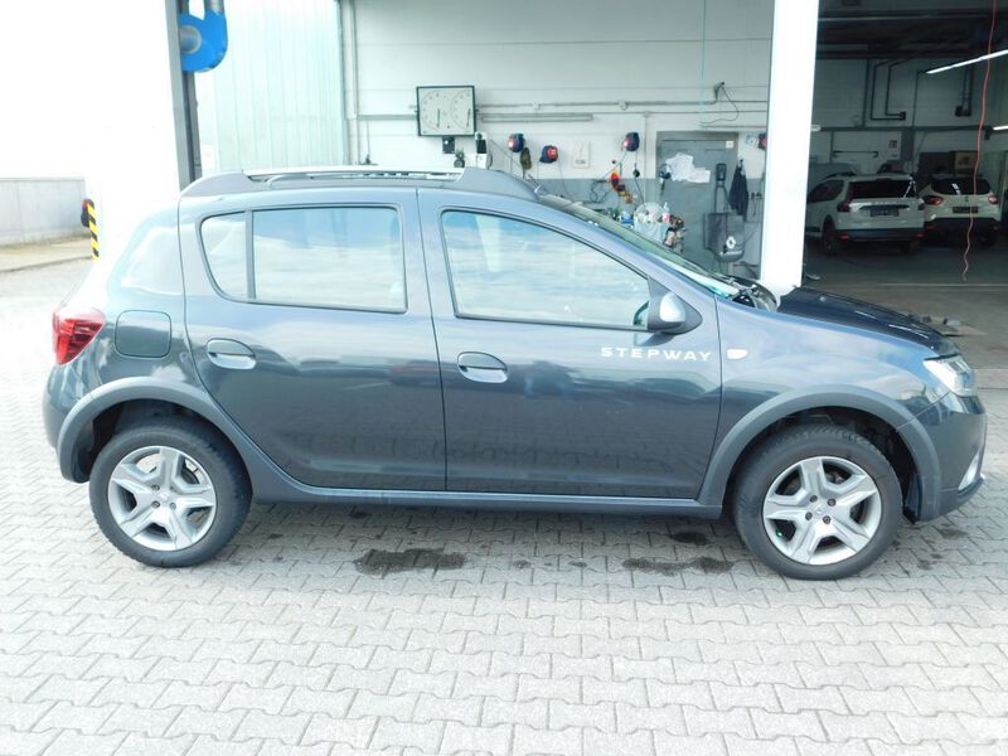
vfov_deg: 46.8
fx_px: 874
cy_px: 378
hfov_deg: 60.0
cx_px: 504
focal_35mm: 30
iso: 125
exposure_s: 1/125
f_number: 3.2
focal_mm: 5.3
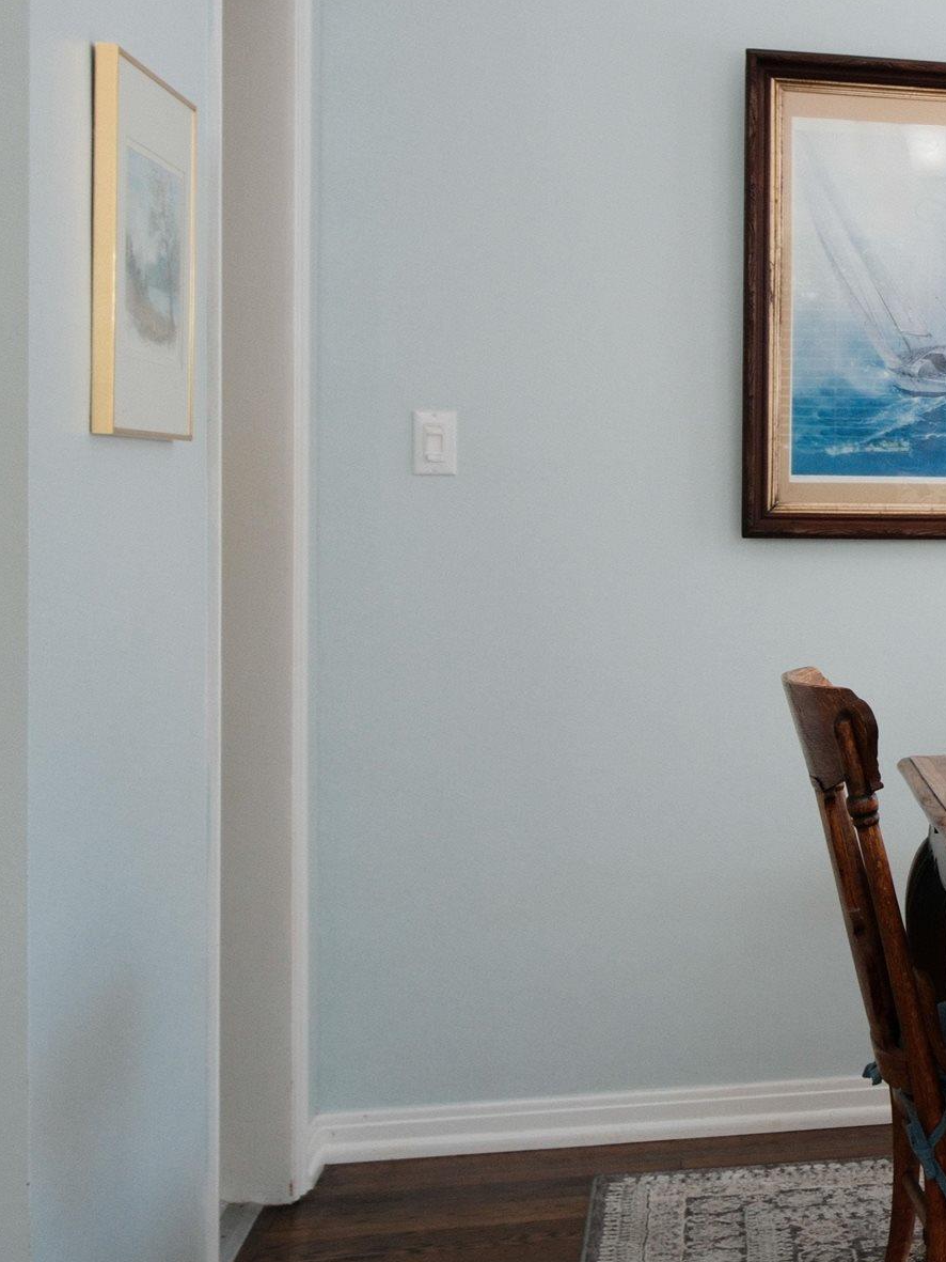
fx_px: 2186
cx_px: 1414
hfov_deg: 20.8
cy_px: 484
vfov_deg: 32.1
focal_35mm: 60
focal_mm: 16.1
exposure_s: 1/250
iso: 640
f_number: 8
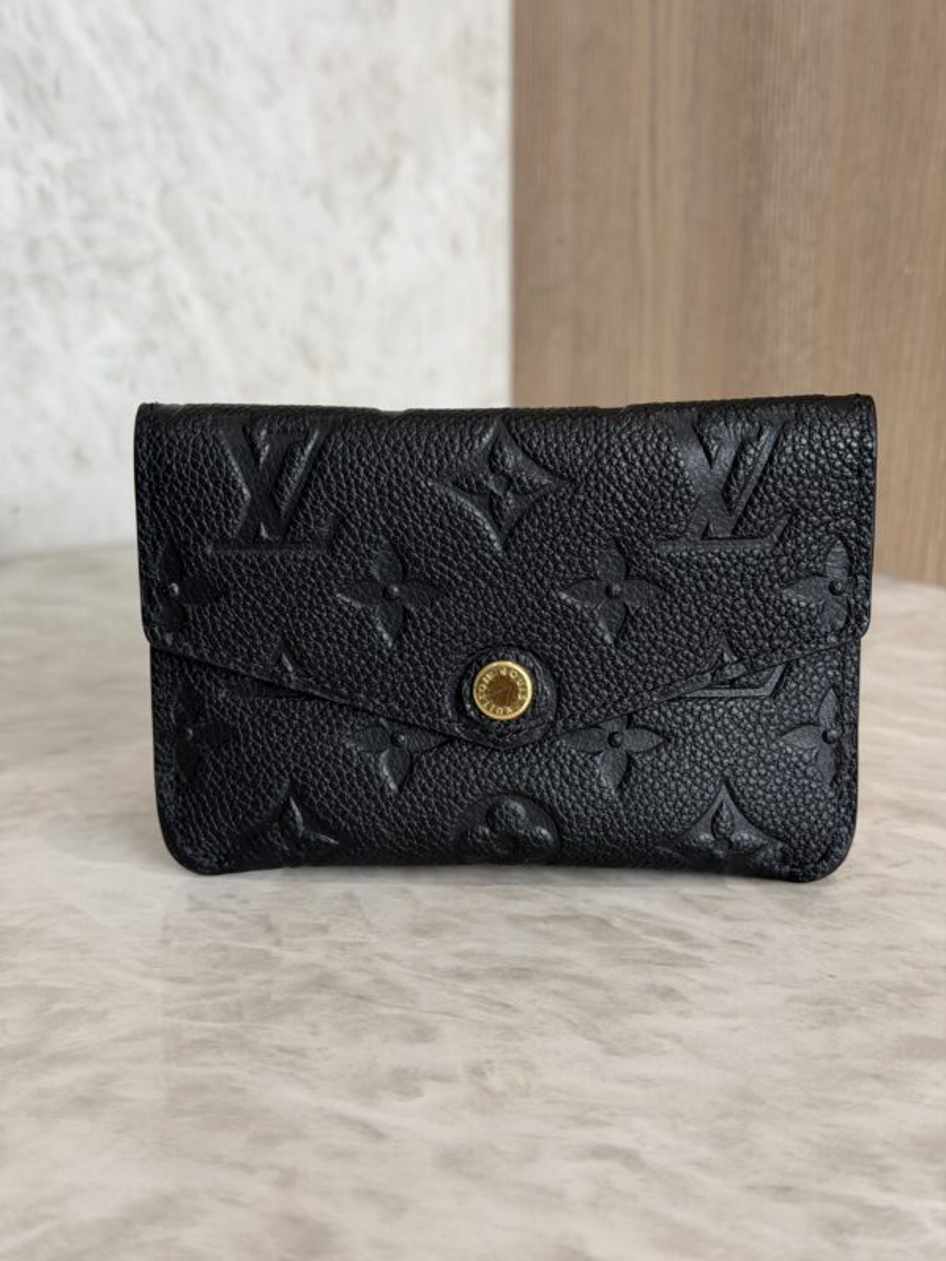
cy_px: 630
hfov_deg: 30.3
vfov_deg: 39.7
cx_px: 473
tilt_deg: -14.4
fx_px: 1749
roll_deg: -0.3
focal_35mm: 48
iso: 50
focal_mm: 6.76
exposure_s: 1/60
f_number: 1.78
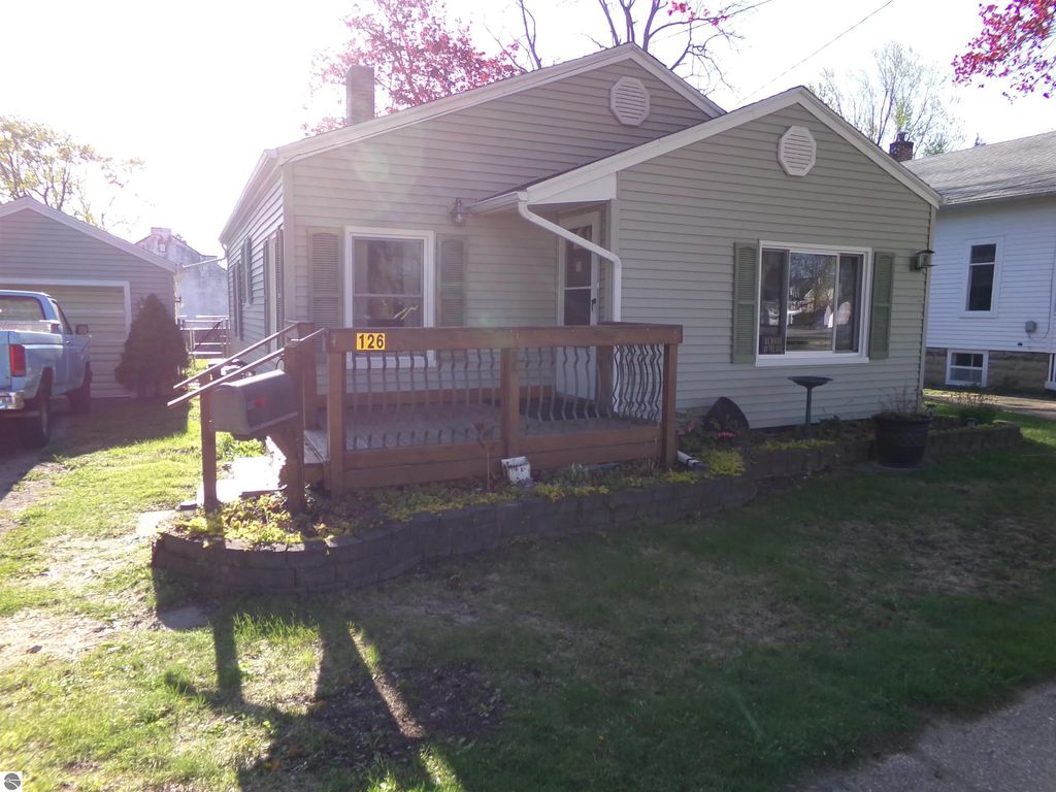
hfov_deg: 71.6
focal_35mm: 24
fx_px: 732
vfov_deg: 56.8
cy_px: 396
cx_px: 528
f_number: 3.7
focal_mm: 4.3
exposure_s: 1/250
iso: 100
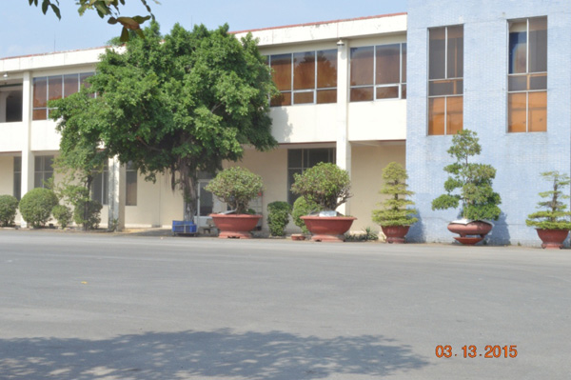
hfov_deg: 36.9
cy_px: 190
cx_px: 286
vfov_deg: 25.0
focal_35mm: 54
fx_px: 856
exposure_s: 1/30
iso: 400
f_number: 32
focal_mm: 36
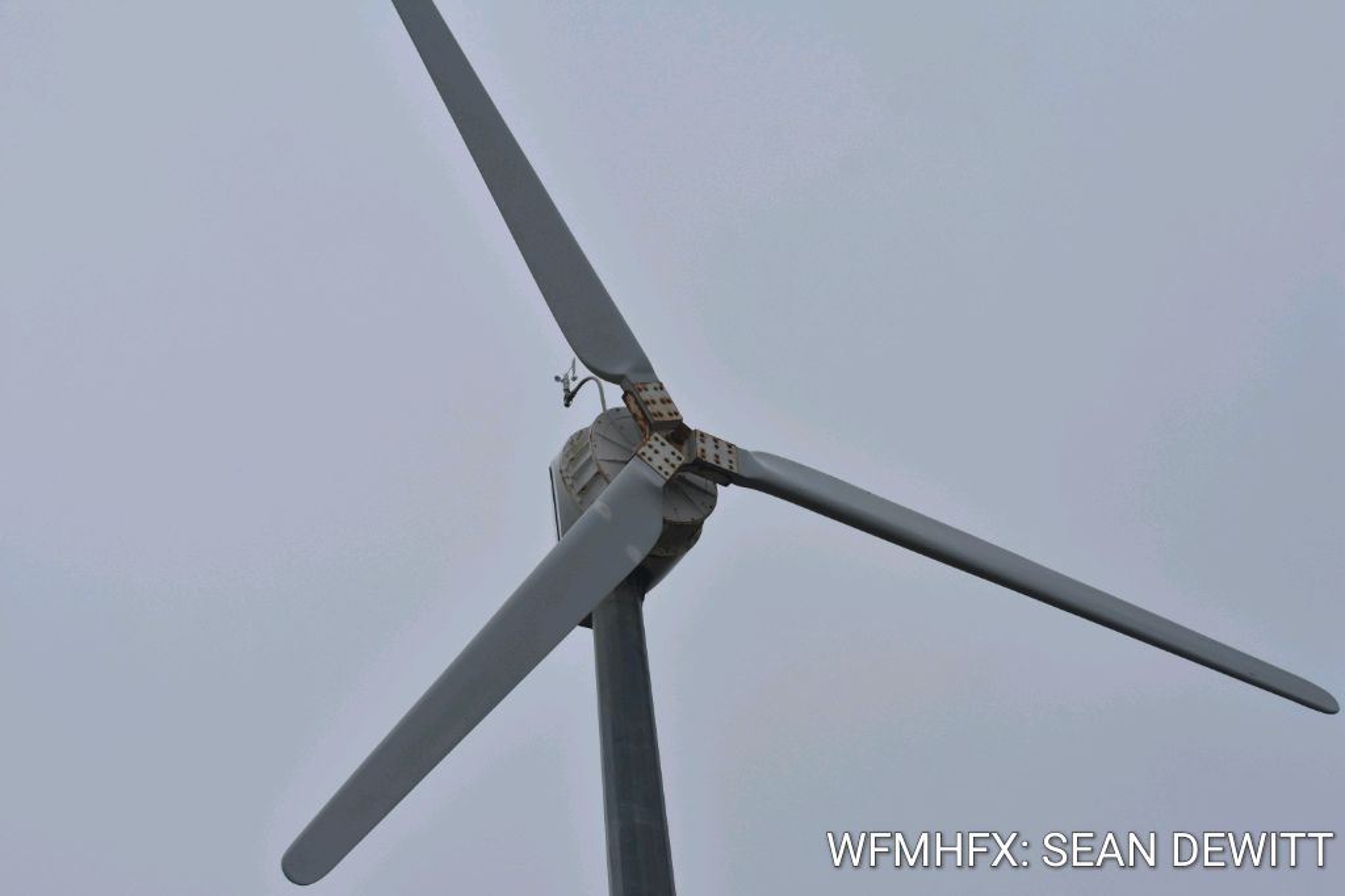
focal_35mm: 105
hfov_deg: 19.5
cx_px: 672
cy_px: 448
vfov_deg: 13.0
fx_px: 3921
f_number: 5.6
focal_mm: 70
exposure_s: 1/2000
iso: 500
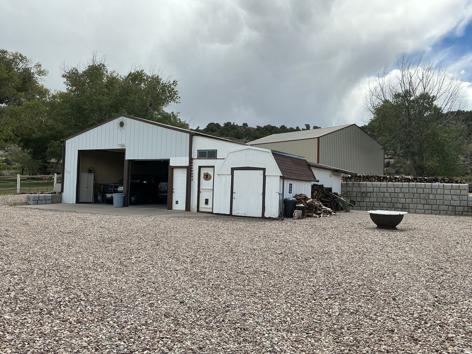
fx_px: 395
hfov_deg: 61.7
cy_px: 177
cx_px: 236
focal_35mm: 29
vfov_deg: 48.2
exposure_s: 1/2320
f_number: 1.8
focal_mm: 3
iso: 25
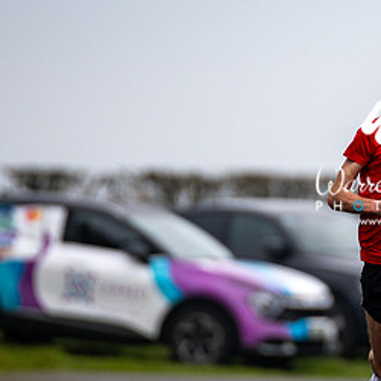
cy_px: 158
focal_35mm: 882
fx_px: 10983
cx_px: 414
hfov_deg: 2.0
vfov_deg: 2.0
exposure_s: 1/1600
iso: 280
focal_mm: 300
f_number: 2.8
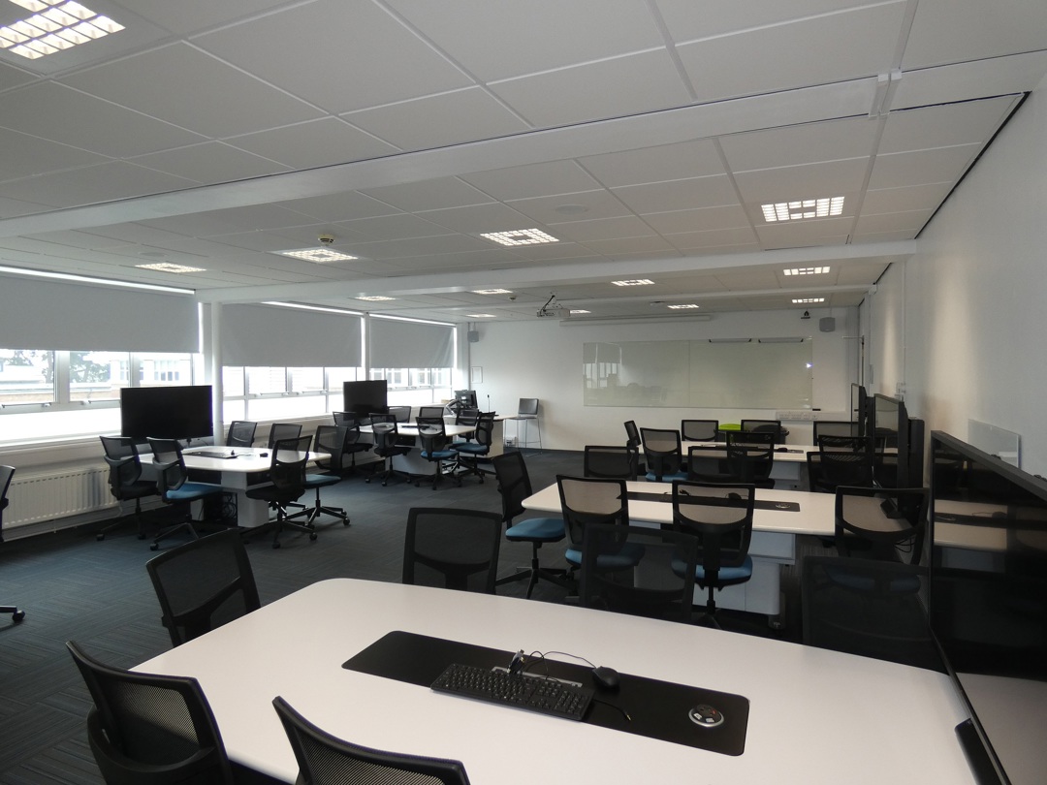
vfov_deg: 66.0
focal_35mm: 20
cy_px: 392
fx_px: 605
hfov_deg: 81.7
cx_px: 524
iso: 125
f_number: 2.8
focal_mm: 3.6
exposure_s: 1/60
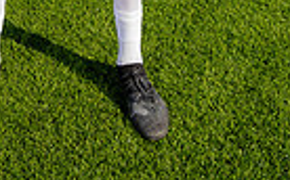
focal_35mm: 80
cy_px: -274
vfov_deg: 12.3
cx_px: 84
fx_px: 632
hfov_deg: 25.6
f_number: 7.1
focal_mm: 24
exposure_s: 1/125
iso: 50
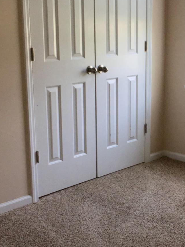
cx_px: 138
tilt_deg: -13.9
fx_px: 478
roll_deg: +0.7
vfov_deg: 28.9
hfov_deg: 21.7
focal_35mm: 67
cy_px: 145
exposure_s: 1/55
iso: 25
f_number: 2.2
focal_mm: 4.15
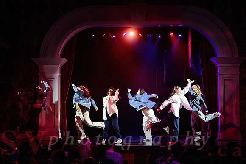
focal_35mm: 72
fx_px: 494
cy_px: 82
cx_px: 121
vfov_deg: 18.9
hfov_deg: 28.0
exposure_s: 1/250
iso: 1600
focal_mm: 70
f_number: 2.8
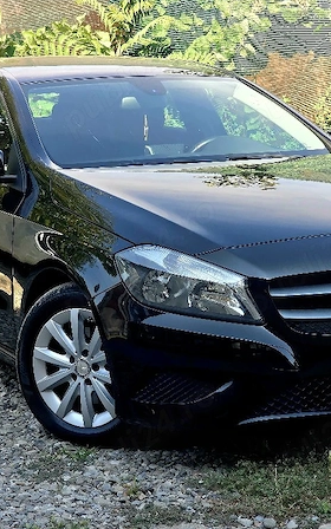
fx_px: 1414
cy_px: 264
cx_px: 186
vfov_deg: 21.2
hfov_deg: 13.3
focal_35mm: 98
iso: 50
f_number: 2.4
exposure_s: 1/435
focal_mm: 7.9
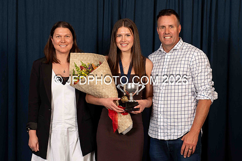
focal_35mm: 83
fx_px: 557
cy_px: 71
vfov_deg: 16.5
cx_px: 117
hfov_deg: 24.5
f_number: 5.6
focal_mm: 66
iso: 200
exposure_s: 1/200
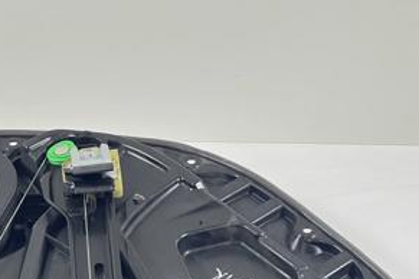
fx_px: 2048
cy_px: 275
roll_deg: -1.0
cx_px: 258
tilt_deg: -36.7
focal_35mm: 176
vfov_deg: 7.8
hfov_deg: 11.7
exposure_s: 1/60
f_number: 2.8
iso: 250
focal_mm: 9
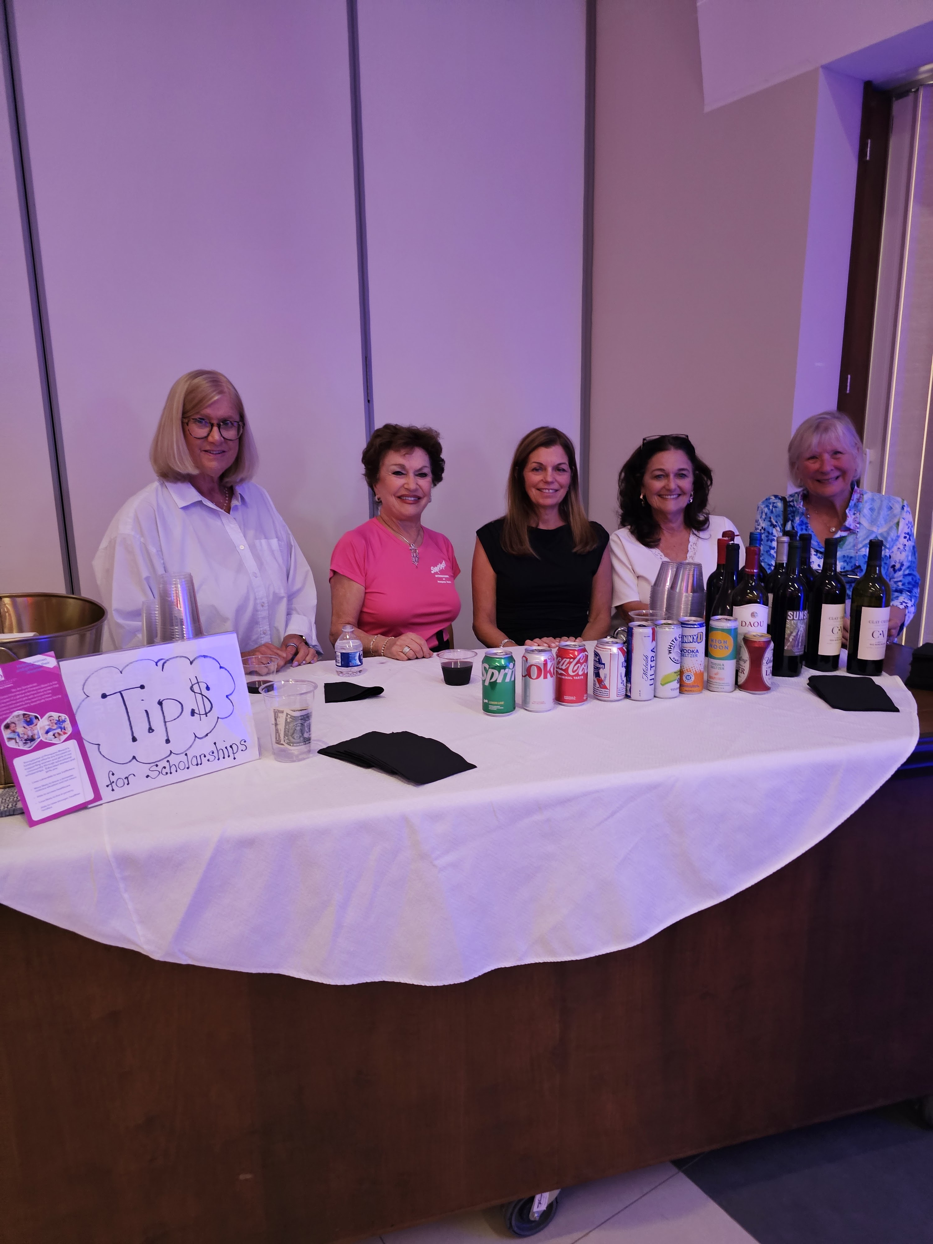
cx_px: 466
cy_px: 622
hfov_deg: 58.9
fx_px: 827
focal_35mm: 23
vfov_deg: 73.9
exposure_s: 1/40
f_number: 1.7
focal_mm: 6.3
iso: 640
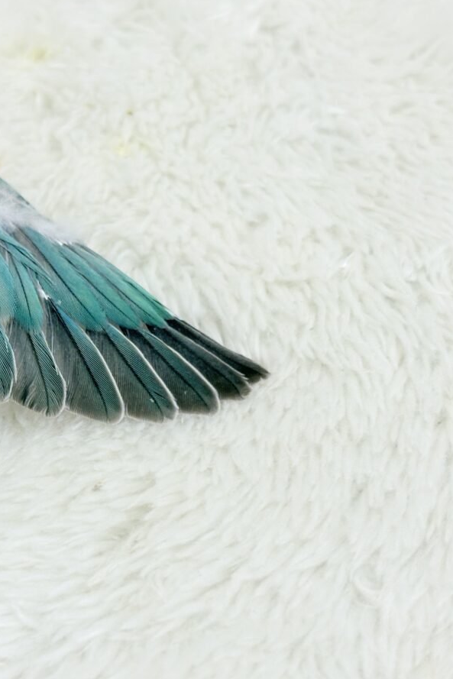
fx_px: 1377
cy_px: 339
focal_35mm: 73
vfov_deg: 27.7
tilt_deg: -46.5
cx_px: 39
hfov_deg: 18.4
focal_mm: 5.96
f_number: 1.6
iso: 40
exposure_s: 1/50
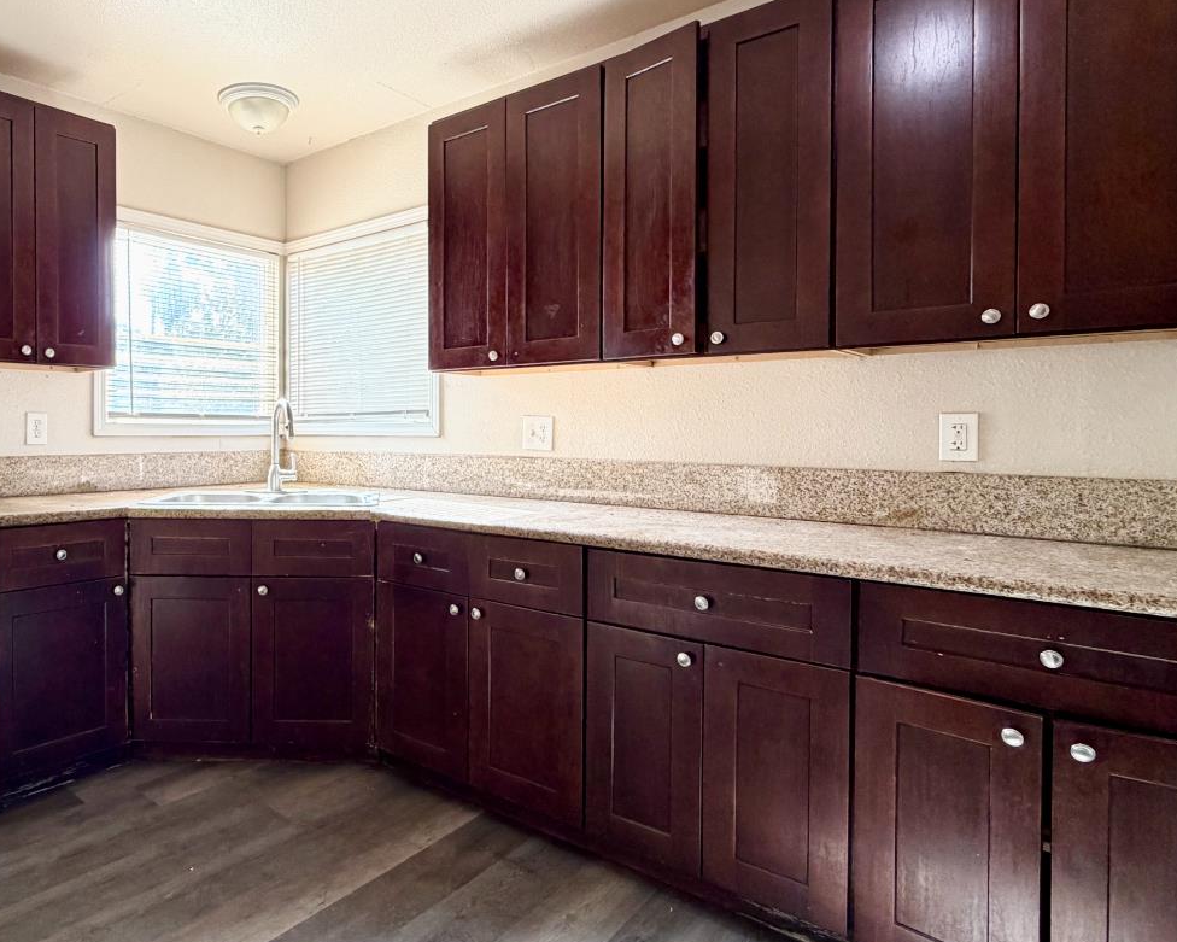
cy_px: 403
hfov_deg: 74.7
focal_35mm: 21
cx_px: 373
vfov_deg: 65.2
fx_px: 732
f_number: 2.2
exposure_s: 1/120
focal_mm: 2.22
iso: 200
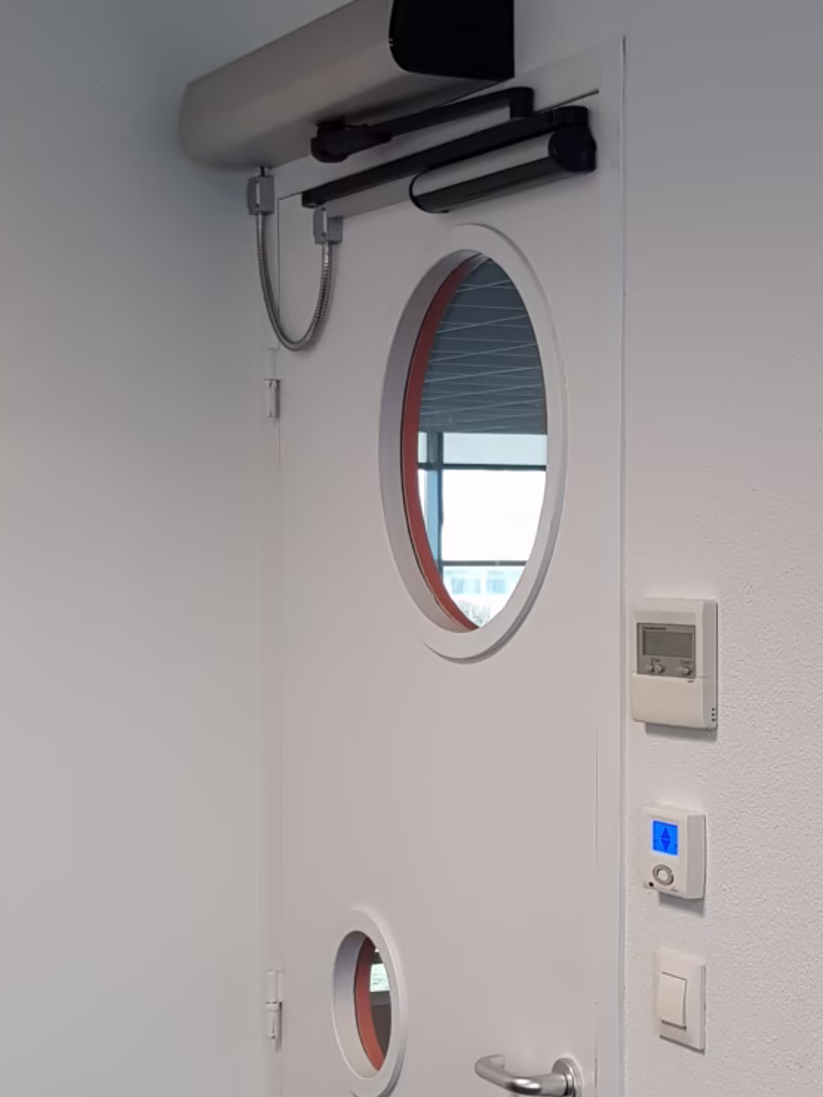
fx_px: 1141
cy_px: 630
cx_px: 528
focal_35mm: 36
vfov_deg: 51.2
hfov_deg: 39.3
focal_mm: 4.2
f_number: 1.7
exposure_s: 1/50
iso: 64
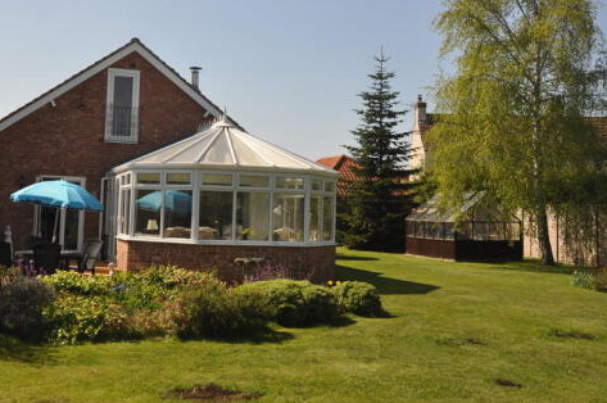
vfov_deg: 30.5
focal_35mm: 44
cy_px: 144
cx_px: 222
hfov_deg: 44.4
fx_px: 736
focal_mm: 21
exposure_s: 1/200
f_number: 9
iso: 200
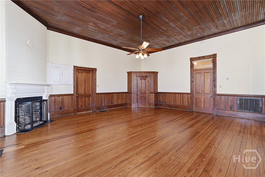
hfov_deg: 96.7
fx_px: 118
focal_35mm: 16
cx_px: 132
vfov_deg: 73.8
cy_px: 88
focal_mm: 16
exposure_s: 1/13
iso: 320
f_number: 9
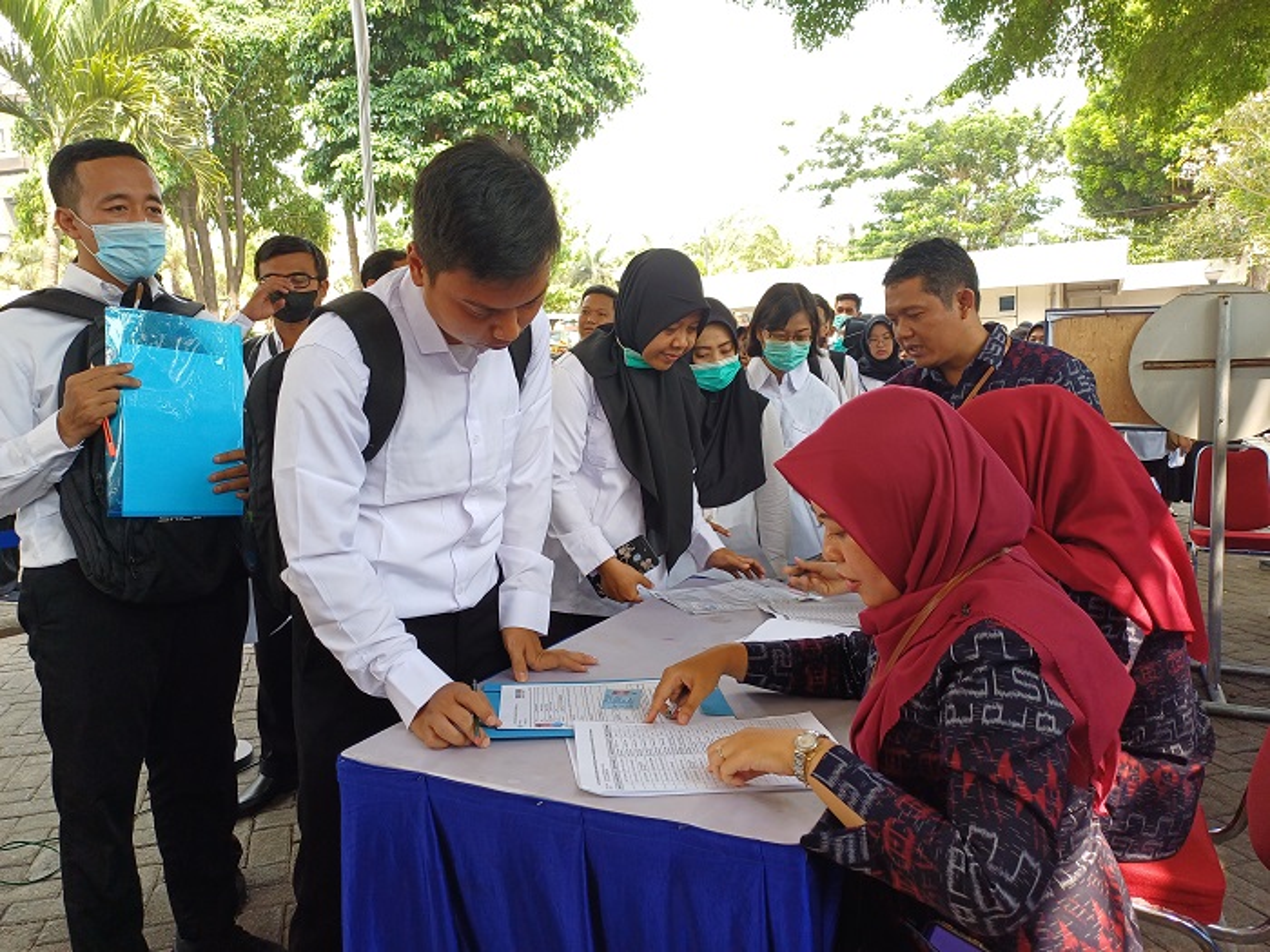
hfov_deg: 69.4
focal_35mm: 25
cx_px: 635
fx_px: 917
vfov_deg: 54.9
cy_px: 476
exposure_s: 1/100
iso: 50
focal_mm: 4.65
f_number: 1.8
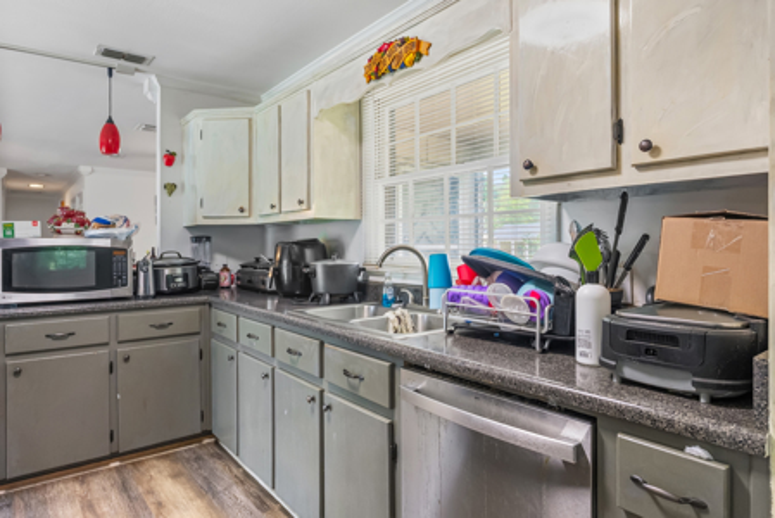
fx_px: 474
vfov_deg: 57.3
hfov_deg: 78.5
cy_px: 259
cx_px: 388
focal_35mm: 22
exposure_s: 1/30
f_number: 5.6
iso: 10000
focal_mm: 22
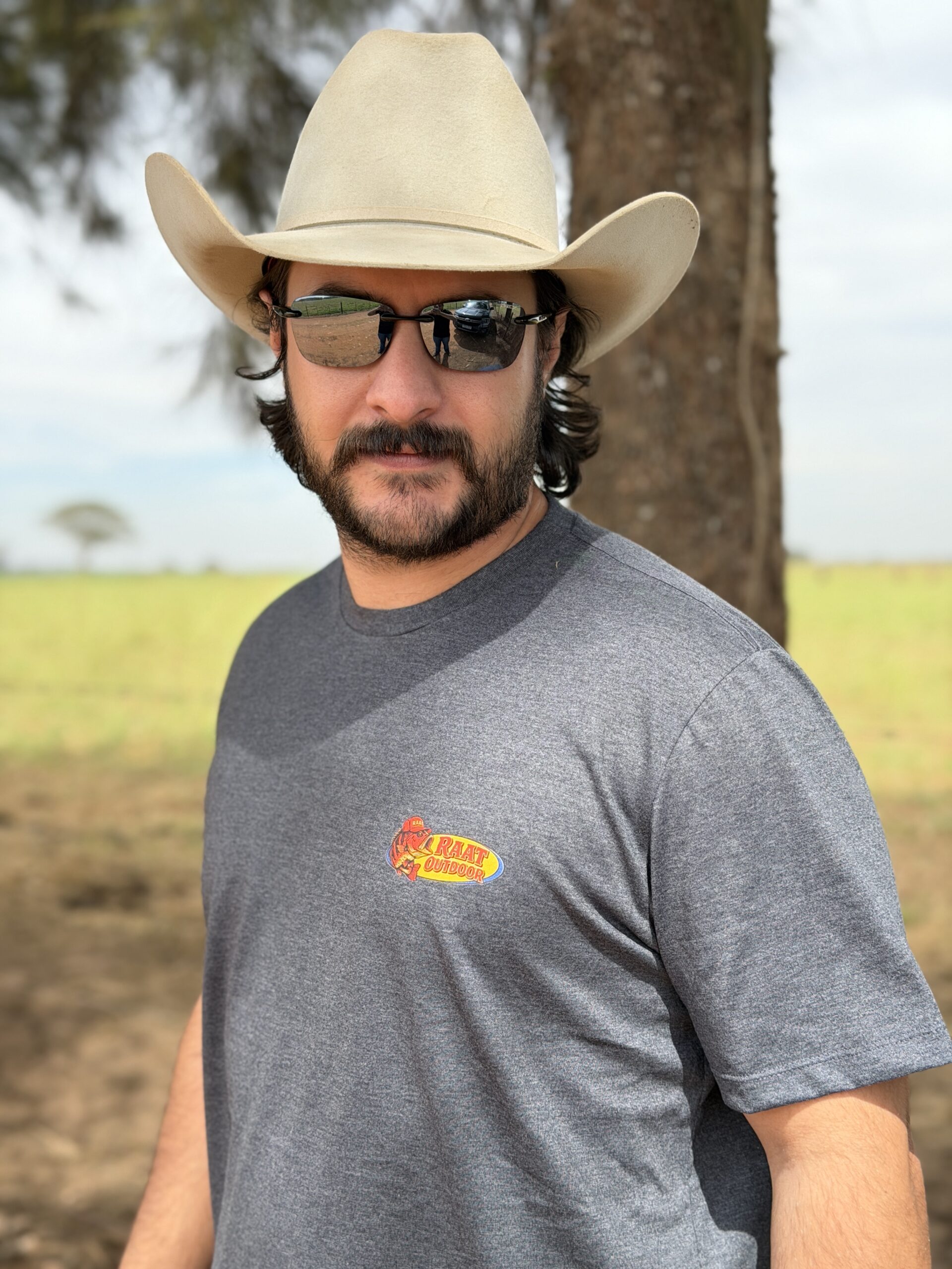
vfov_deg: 39.7
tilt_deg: -2.6
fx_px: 1760
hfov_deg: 30.3
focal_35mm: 48
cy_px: 634
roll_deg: +0.1
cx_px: 476
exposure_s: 1/1795
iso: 100
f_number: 1.78
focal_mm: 6.76
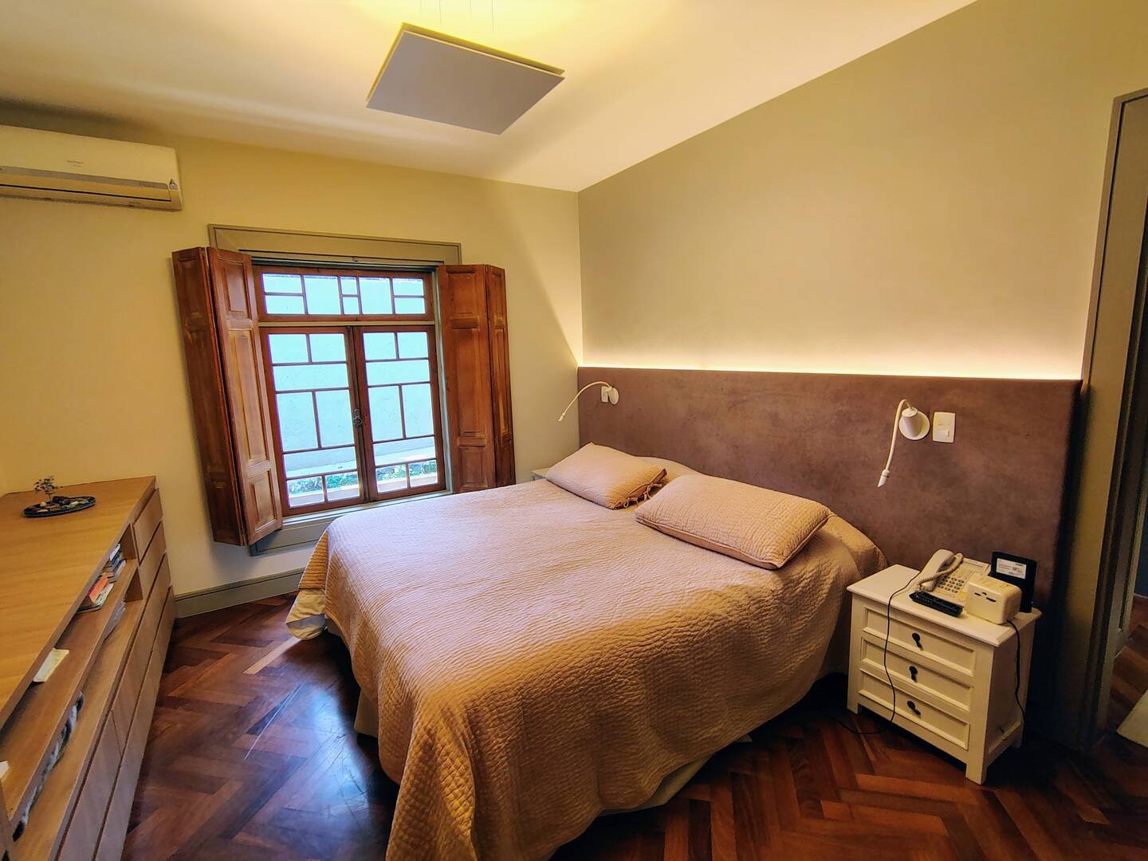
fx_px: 531
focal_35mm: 16
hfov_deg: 94.5
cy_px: 430
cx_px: 574
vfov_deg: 78.1
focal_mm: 2.13
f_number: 2.2
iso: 338
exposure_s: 1/40
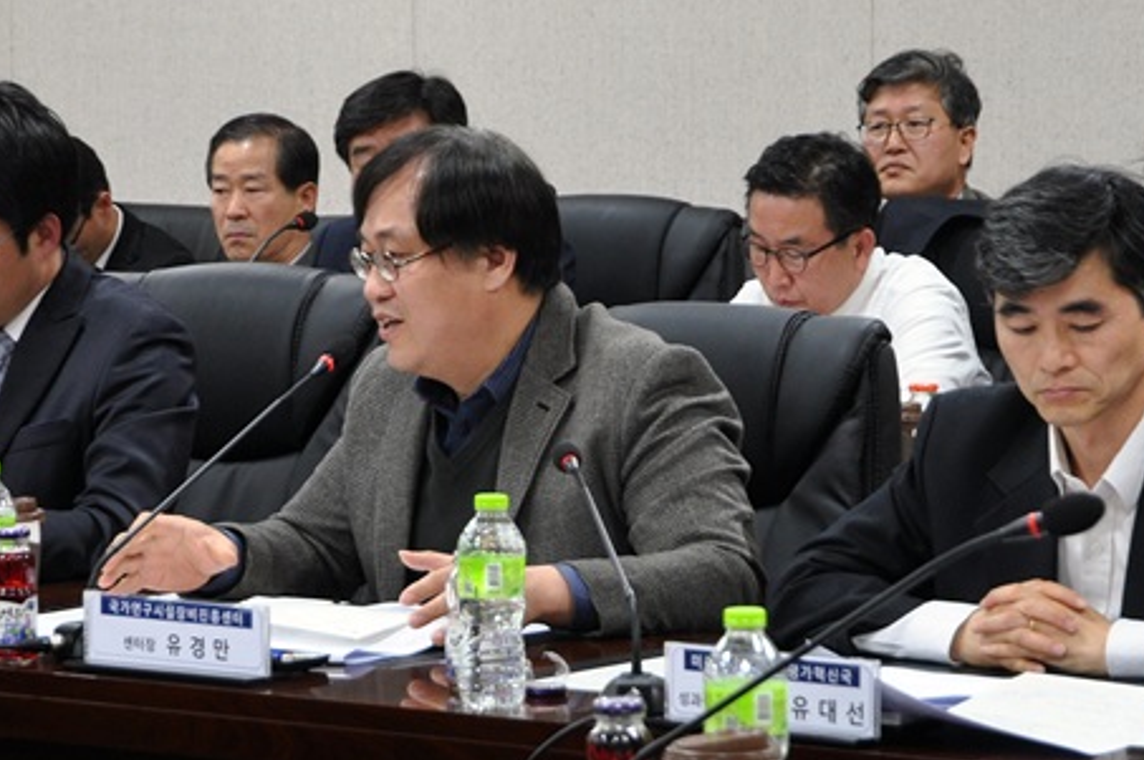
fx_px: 3650
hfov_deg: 17.8
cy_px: 448
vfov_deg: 11.9
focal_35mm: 115
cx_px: 519
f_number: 5.6
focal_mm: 46
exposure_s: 1/30
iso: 400
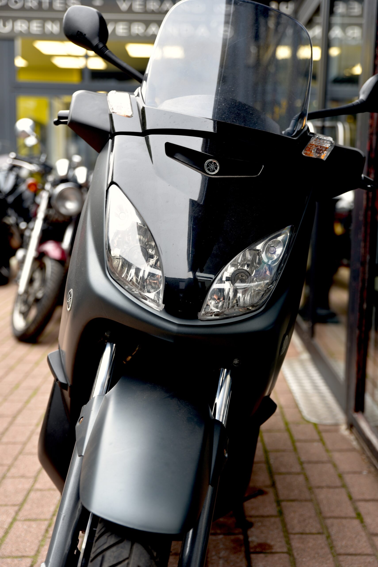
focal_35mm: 52
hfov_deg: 26.0
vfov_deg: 38.2
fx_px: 818
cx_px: 189
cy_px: 284
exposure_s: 1/60
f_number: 2.8
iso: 100
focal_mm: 52
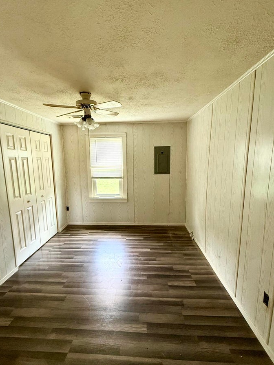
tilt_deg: -7.8
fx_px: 169
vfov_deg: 94.5
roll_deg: +0.4
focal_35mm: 16
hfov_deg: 78.1
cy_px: 185
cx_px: 133
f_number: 2.2
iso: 320
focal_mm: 2.22
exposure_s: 1/99
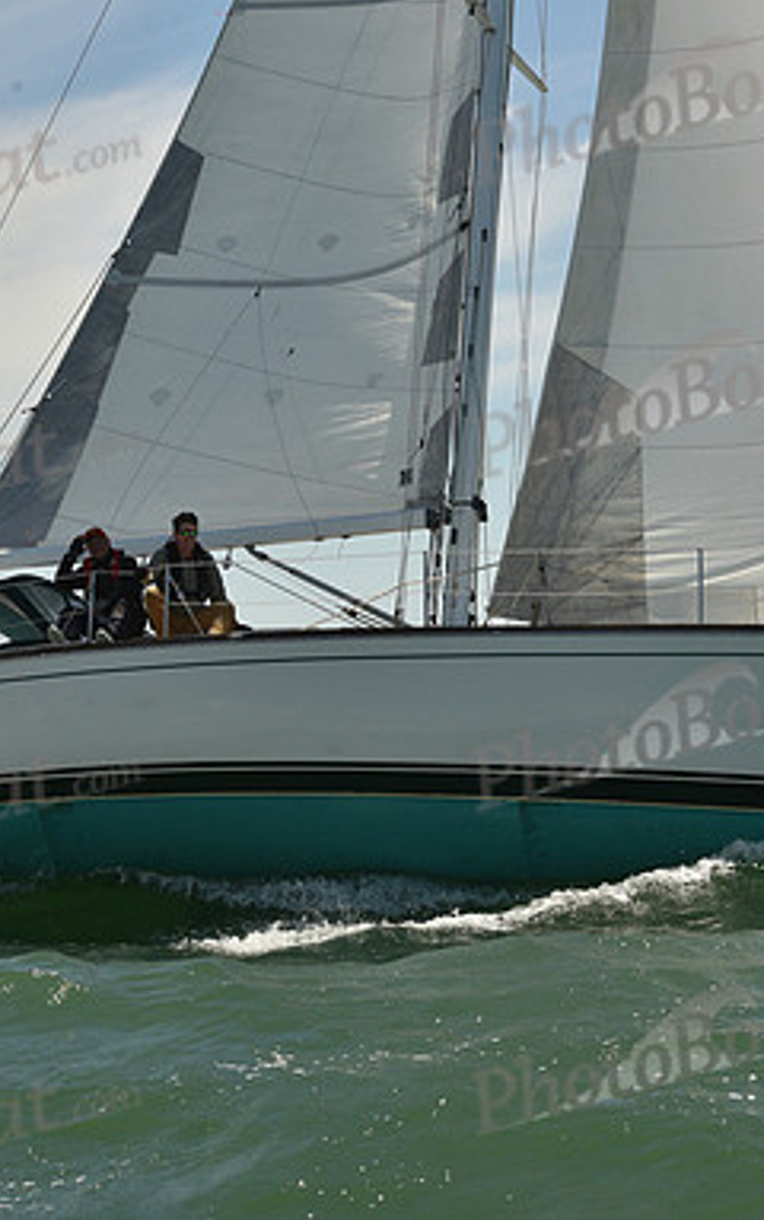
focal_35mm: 108
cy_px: 607
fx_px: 3591
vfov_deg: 19.3
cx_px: 309
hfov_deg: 12.1
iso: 320
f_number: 13
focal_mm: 70
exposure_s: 1/800
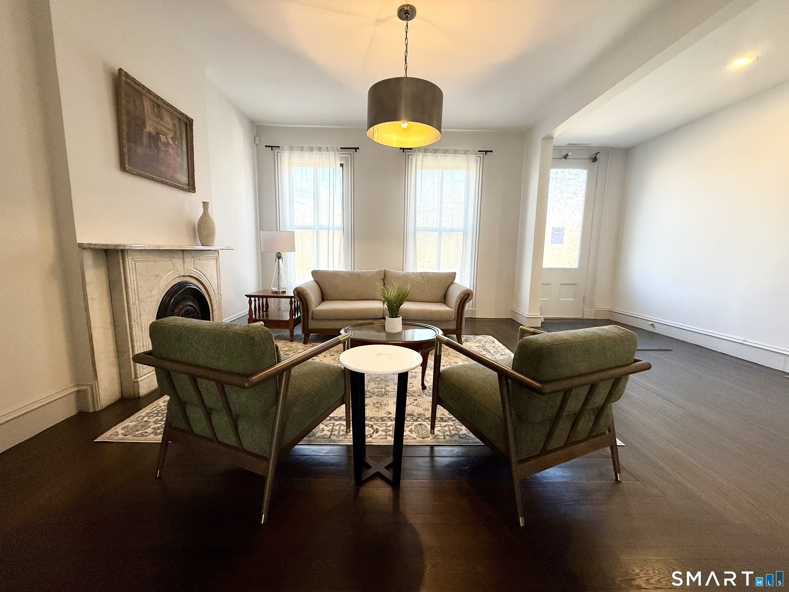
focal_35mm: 14
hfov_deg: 102.1
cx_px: 394
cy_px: 296
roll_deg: -1.3
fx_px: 319
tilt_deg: -7.4
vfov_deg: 85.7
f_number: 2.2
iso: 160
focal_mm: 2.22
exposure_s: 1/120
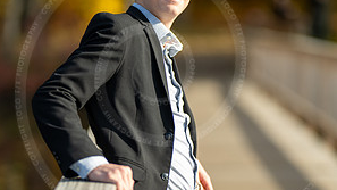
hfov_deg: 15.9
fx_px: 1206
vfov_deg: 9.0
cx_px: 168
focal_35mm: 135
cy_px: 98
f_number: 1.3
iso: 50
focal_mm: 85
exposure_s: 1/2000
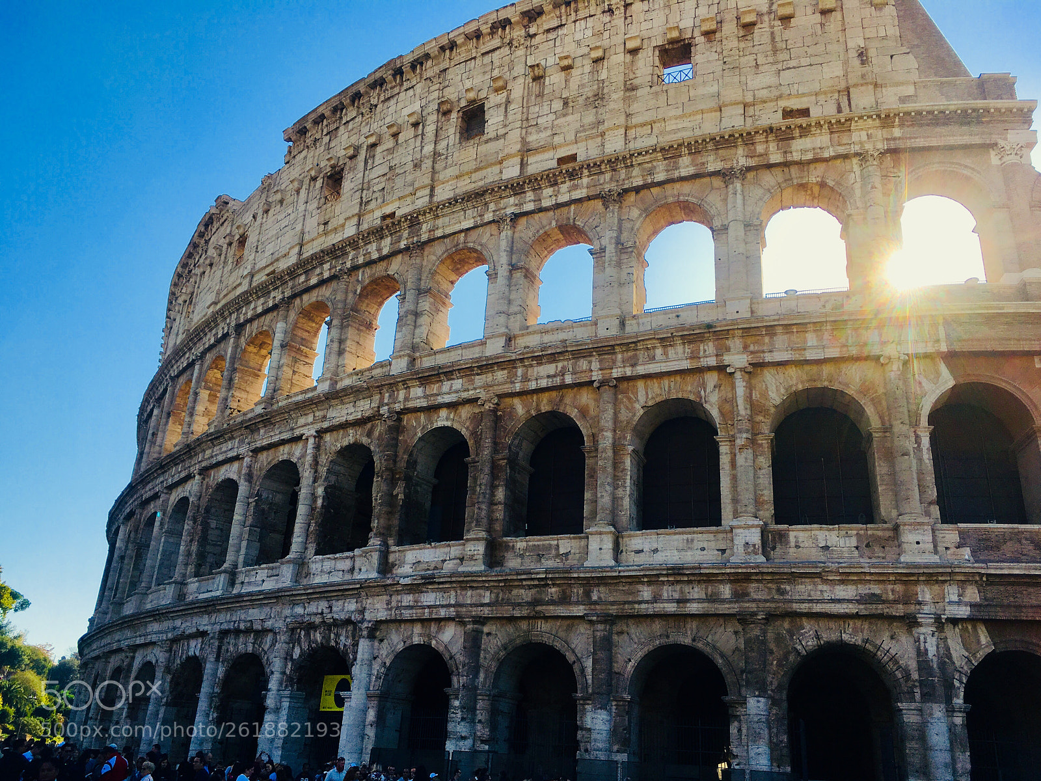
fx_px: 872
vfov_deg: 48.2
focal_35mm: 29
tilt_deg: +21.2
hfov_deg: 61.7
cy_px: 390
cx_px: 520
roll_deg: -2.3
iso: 25
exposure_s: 1/1131
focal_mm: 4.15
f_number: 2.2
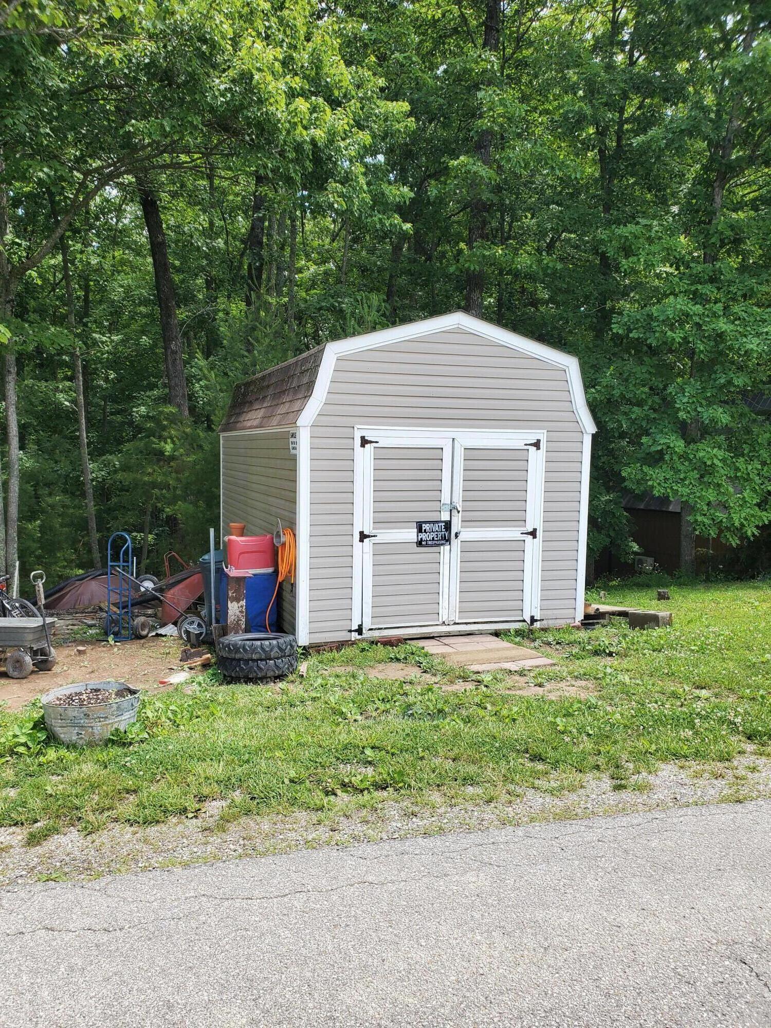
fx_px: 772
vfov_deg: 67.3
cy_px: 514
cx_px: 386
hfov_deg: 53.1
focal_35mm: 26
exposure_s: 1/653
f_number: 2.4
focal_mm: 4.3
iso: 50
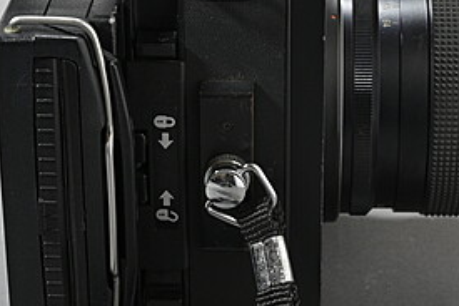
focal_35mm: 125
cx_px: 320
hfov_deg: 16.3
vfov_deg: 10.9
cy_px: 59
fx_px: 1593
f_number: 8
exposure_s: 1/4
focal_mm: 35
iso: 400
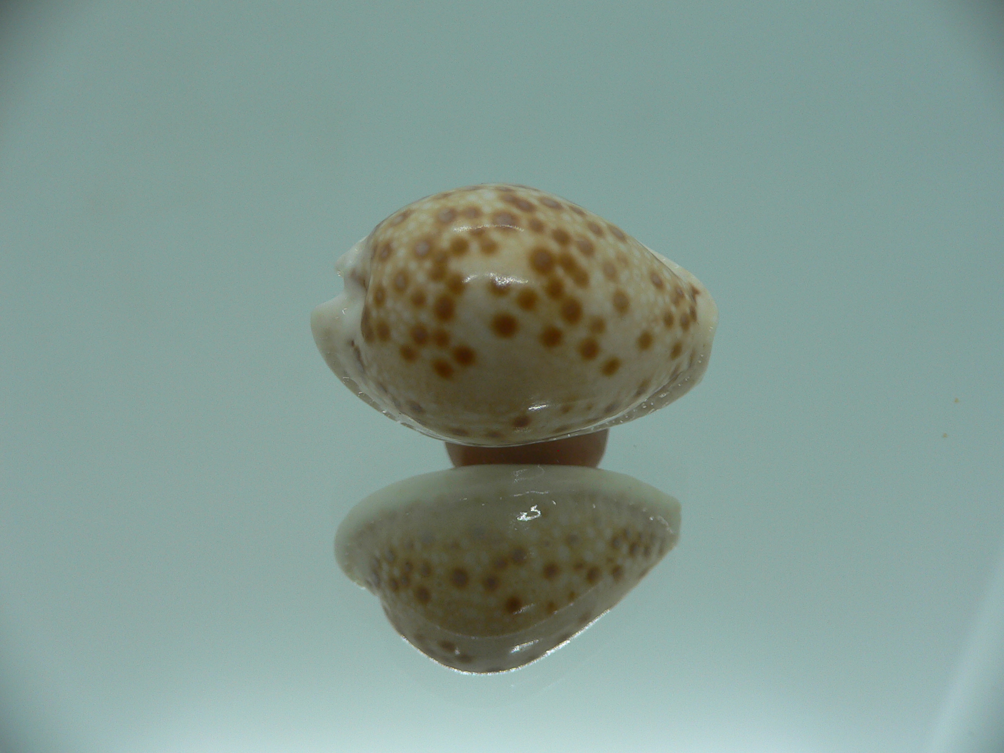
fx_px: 1015
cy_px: 376
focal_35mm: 35
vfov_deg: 40.7
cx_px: 502
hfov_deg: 52.6
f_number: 2.8
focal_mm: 4.6
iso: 80
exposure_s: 1/60
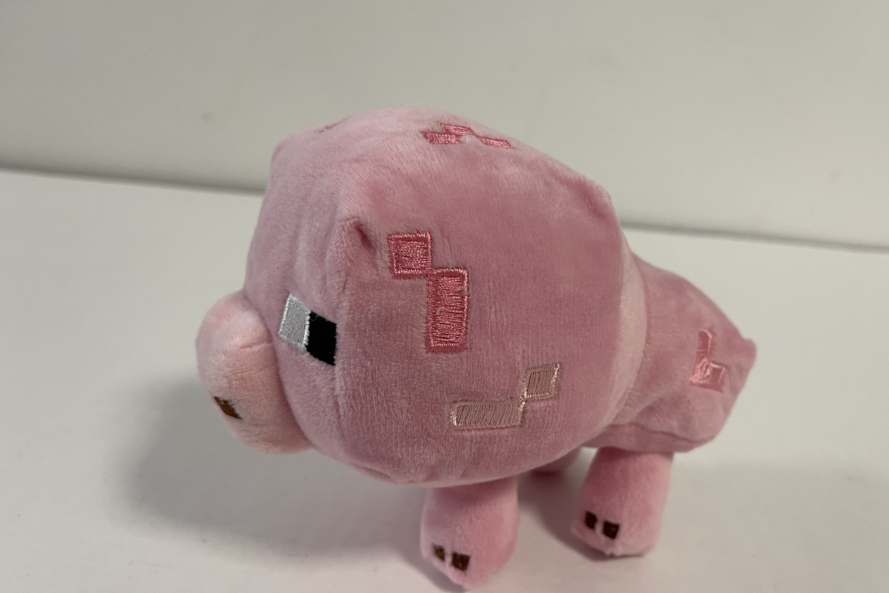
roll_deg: -4.7
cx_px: 459
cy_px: 319
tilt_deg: -20.1
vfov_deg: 47.9
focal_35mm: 27
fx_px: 667
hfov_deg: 67.4
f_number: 1.6
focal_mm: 5.1
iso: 64
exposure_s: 1/50
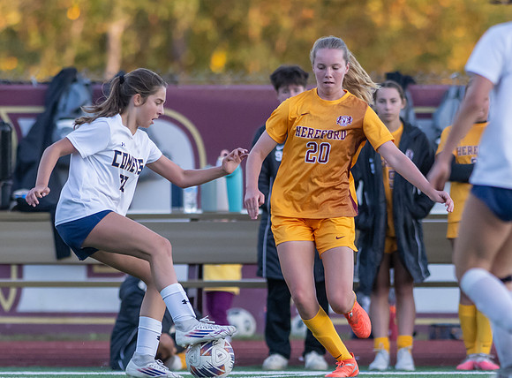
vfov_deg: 1.8
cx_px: 264
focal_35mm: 804
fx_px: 11822
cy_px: 210
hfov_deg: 2.5
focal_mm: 300
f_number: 2.8
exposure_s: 1/1600
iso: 1400
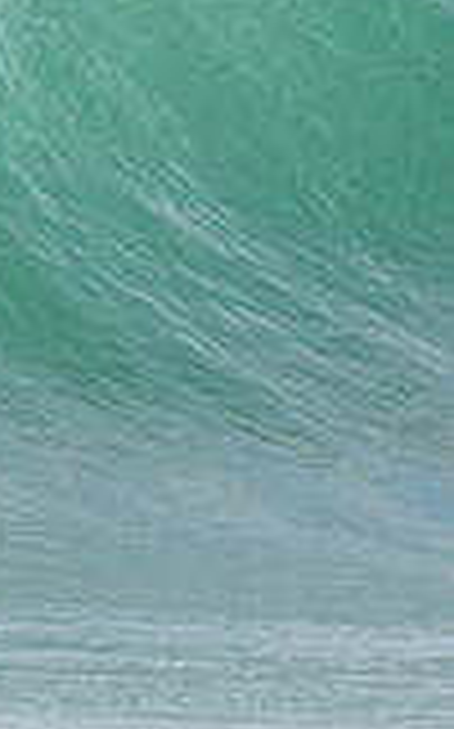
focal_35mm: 2235
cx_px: -1138
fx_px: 44325
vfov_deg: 0.9
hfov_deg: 0.6
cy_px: 240
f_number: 5.6
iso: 640
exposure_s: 1/2000
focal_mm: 500
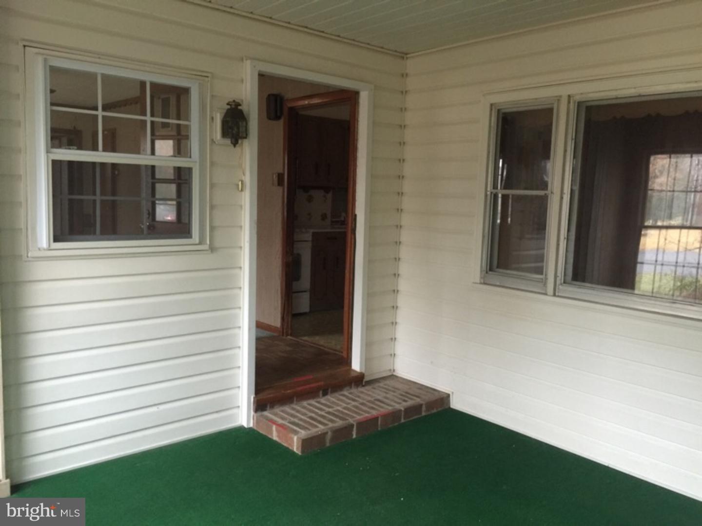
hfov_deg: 61.7
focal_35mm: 29
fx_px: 588
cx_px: 351
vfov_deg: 48.2
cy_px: 263
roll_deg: -1.5
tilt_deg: -7.0
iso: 64
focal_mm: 4.15
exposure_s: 1/4
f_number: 2.2
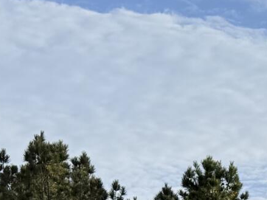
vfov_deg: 8.1
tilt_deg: -1.9
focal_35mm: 164
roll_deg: +1.5
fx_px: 1265
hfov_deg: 11.7
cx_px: 369
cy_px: 545
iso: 100
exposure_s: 1/4673
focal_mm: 6.76
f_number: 1.78
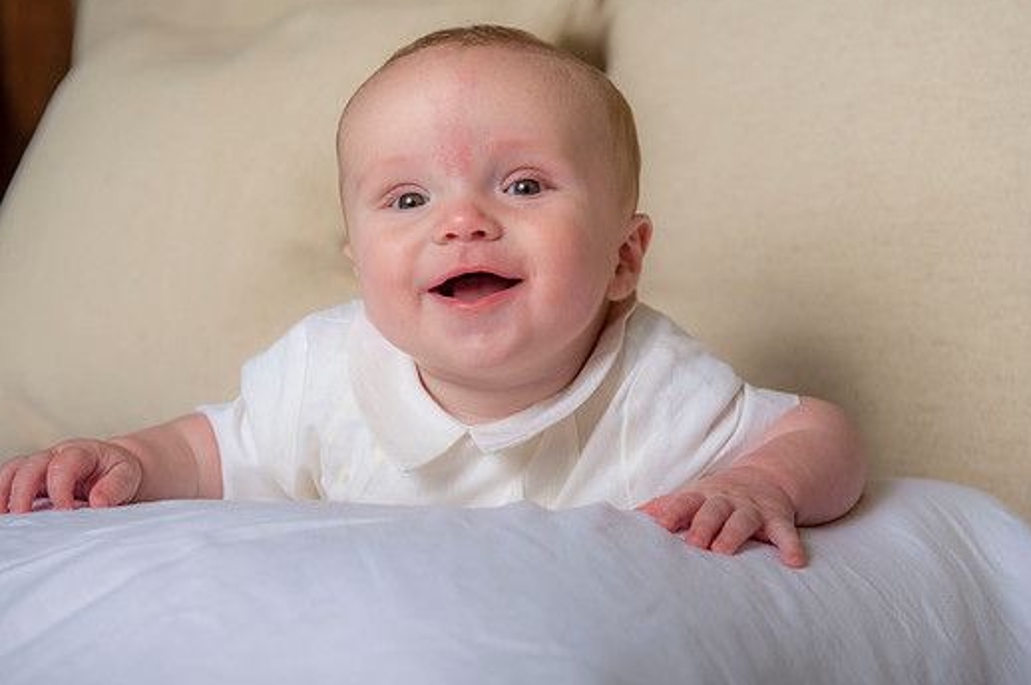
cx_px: 545
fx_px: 1859
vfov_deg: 20.9
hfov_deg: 31.0
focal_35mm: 65
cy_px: 339
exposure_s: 1/200
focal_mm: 58
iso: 200
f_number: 5
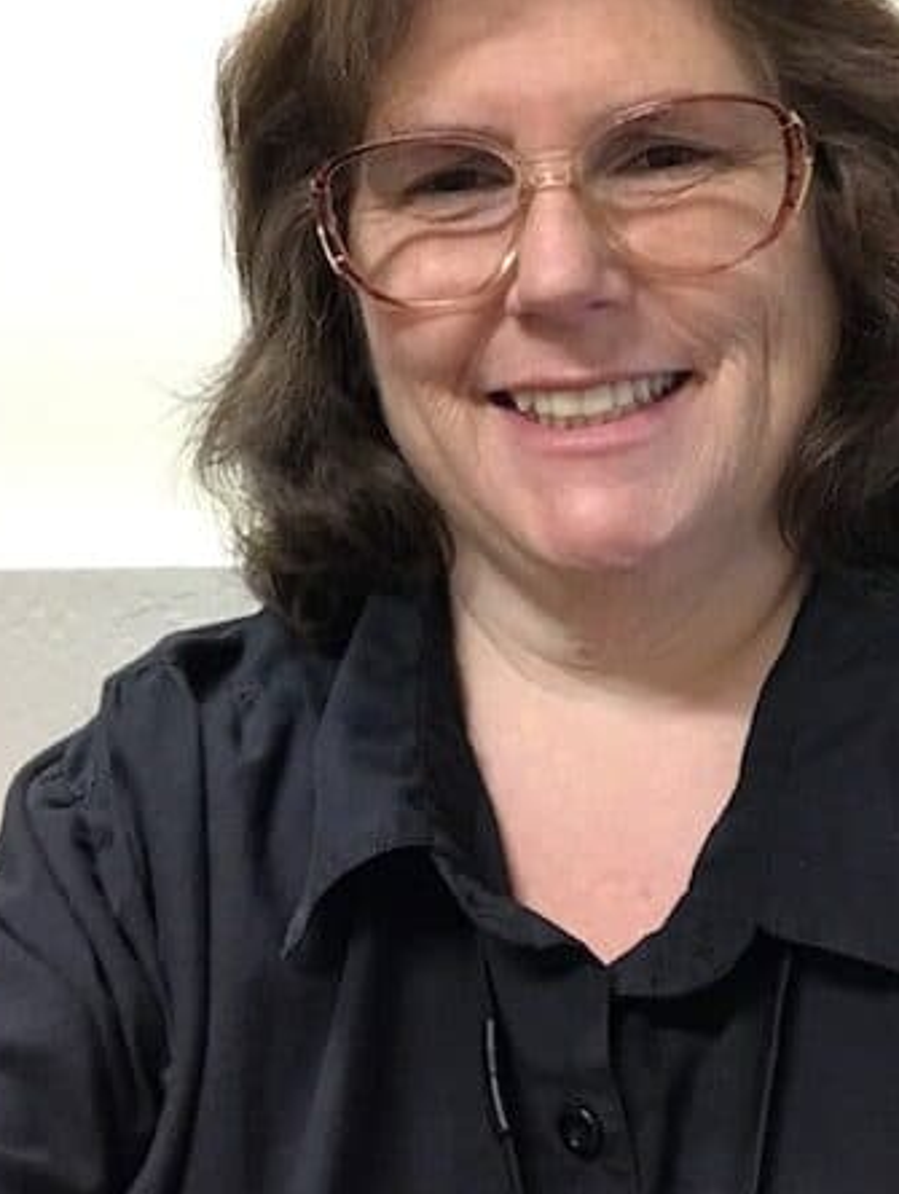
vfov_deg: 41.0
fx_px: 1589
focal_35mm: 46
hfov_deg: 31.4
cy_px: 467
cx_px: 565
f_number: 2.2
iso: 200
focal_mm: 2.87
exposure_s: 1/15
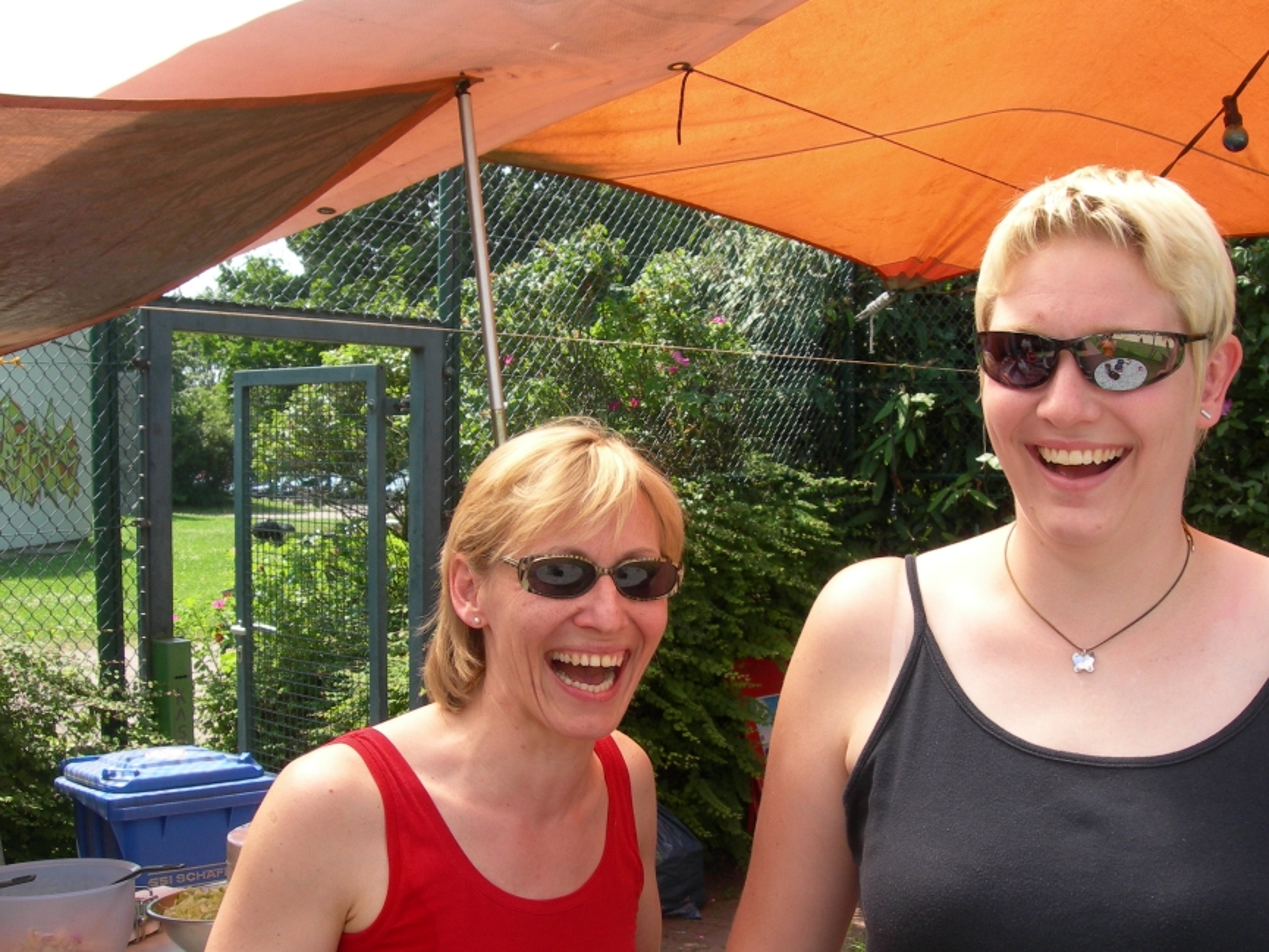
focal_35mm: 45
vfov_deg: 32.1
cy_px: 554
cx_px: 713
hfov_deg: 42.0
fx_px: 1650
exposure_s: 1/173
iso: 50
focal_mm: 7.8
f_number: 4.8
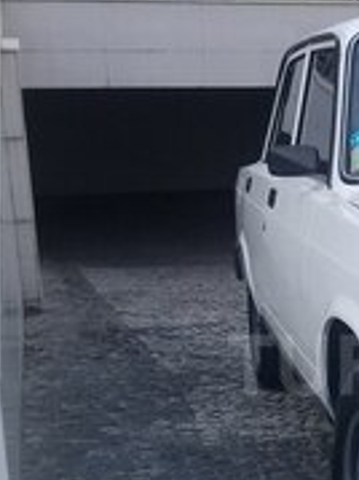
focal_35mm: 86
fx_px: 1191
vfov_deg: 22.5
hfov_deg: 16.4
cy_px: 365
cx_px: 434
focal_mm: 3.3
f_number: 2.2
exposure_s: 1/1344
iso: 50
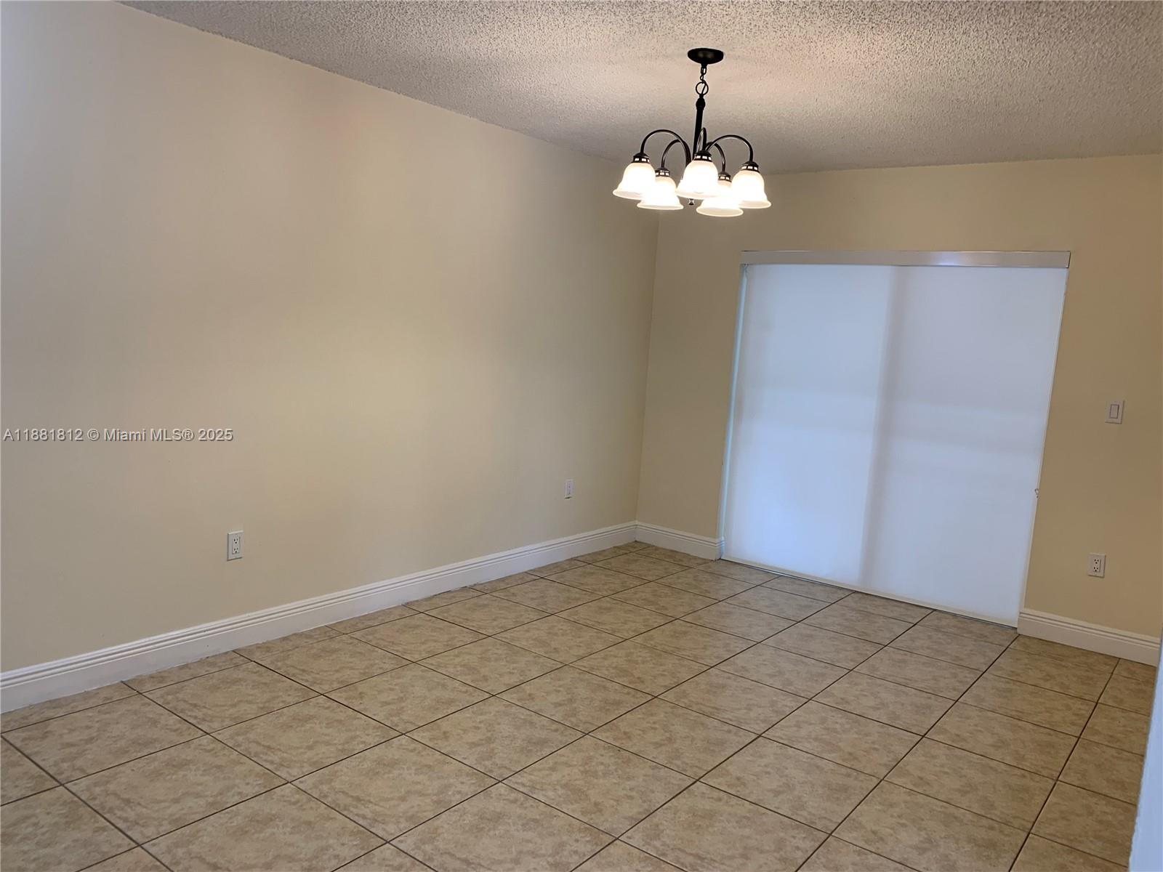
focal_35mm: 26
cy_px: 436
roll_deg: -2.9
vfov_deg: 53.1
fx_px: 874
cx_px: 582
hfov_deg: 67.3
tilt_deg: -8.9
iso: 64
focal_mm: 4.25
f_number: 1.8
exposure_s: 1/60
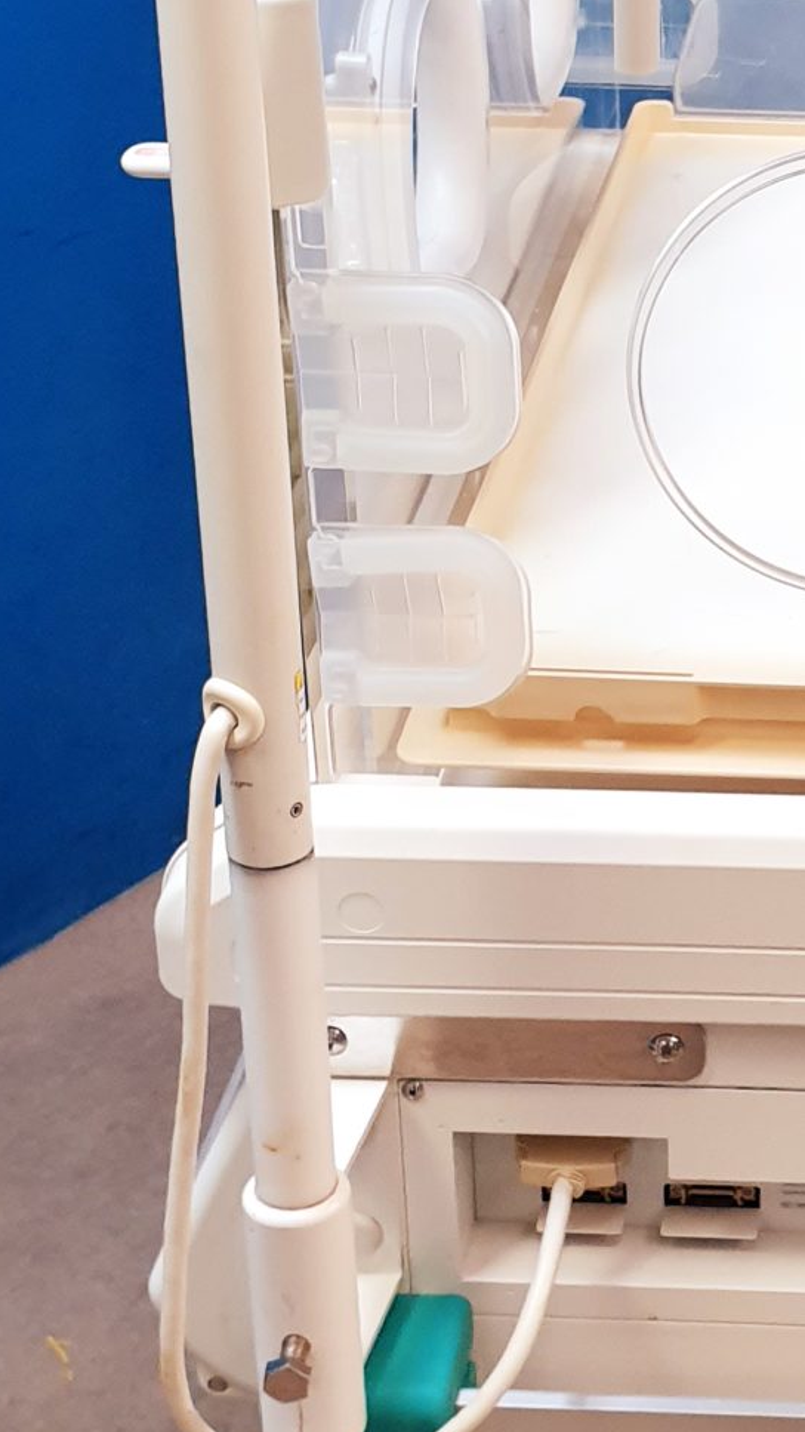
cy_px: 615
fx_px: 2846
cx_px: 860
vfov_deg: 28.2
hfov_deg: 15.7
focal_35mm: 75
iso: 160
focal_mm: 4.3
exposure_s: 1/50
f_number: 2.4
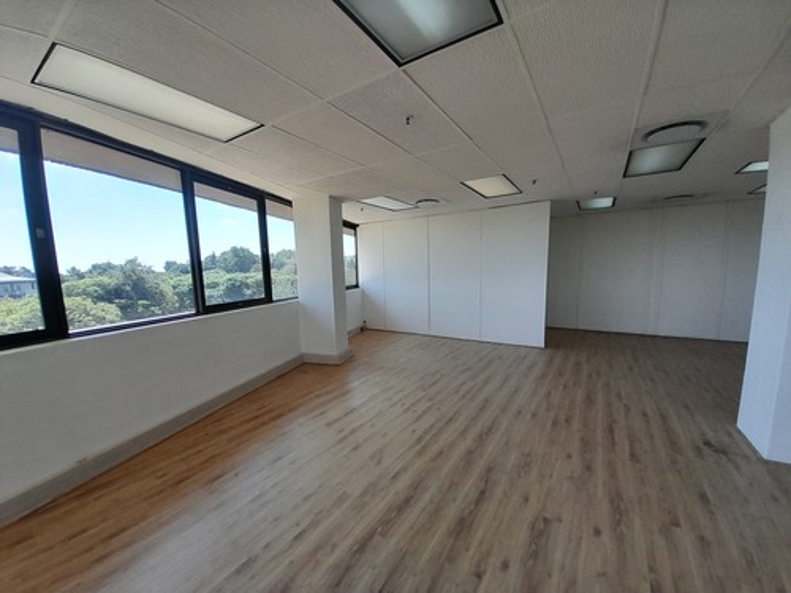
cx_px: 396
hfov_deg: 106.2
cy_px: 296
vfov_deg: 89.9
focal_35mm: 13
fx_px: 297
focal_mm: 1.13
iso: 40
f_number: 2.2
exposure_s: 1/296
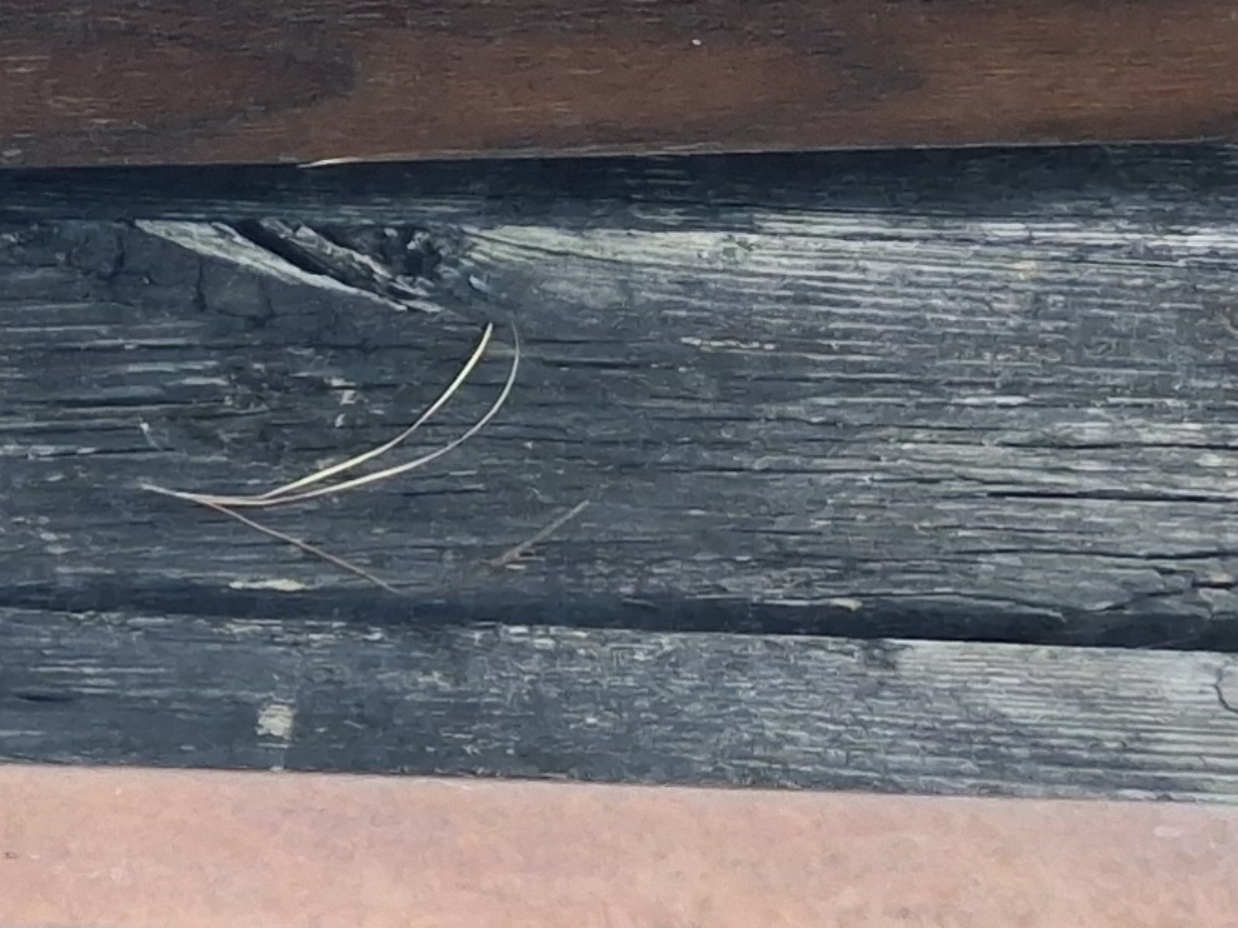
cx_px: -734
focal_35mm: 132
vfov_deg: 9.9
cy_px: -1297
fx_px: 4720
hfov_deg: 13.8
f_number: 1.8
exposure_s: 1/120
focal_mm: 4
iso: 100
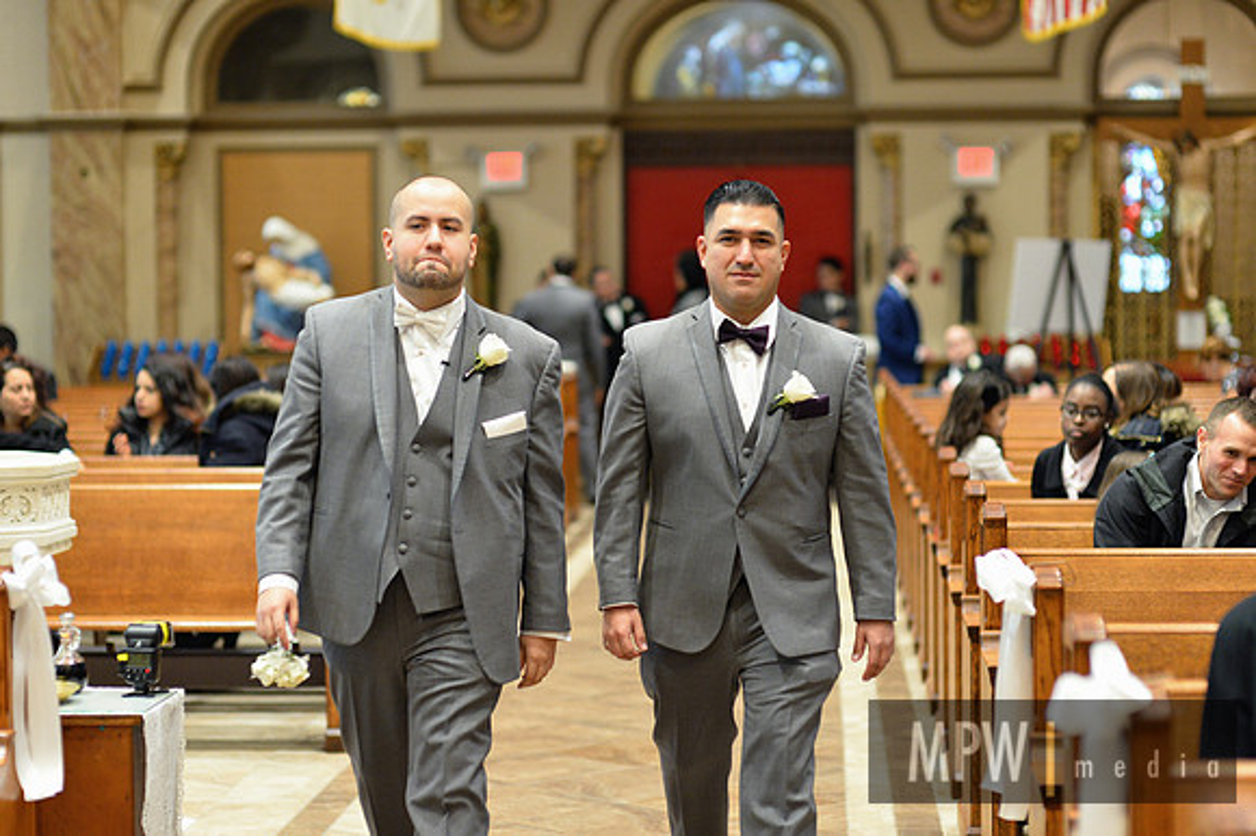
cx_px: 628
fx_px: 2964
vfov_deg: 16.1
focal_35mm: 85
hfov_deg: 23.9
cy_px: 418
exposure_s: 1/200
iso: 3200
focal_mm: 85
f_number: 2.2
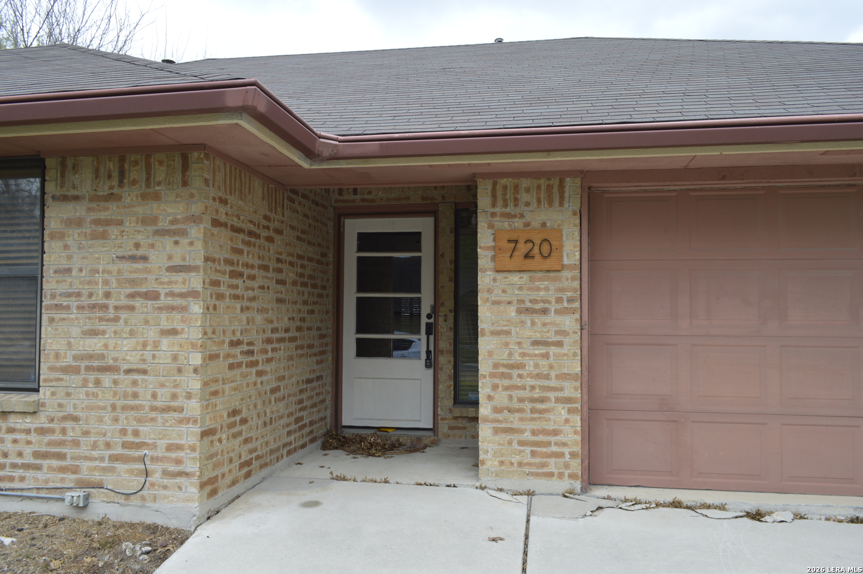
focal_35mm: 27
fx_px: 647
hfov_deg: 67.4
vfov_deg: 47.9
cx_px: 432
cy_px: 287
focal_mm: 18
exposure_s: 1/160
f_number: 6.3
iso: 100
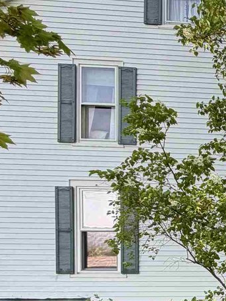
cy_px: 254
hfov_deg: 19.6
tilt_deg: -0.9
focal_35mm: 49
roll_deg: -0.4
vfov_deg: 37.1
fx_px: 426
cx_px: 433
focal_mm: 2.22
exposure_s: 1/124
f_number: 2.2
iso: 64
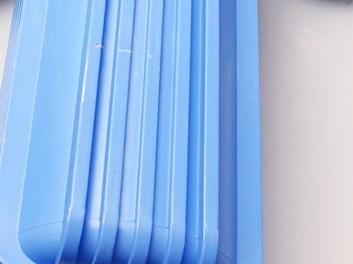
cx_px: 153
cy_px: -151
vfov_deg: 13.3
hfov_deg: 18.9
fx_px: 1061
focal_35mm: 104
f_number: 2.4
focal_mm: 4.3
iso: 64
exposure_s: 1/100
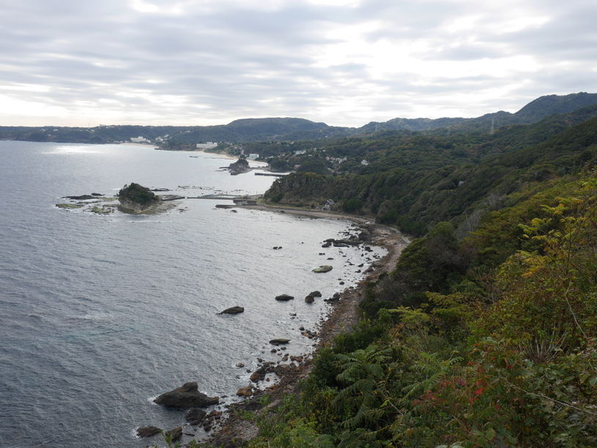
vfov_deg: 41.8
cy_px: 224
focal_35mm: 34
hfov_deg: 53.9
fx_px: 587
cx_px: 298
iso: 200
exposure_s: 1/200
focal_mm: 17
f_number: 8
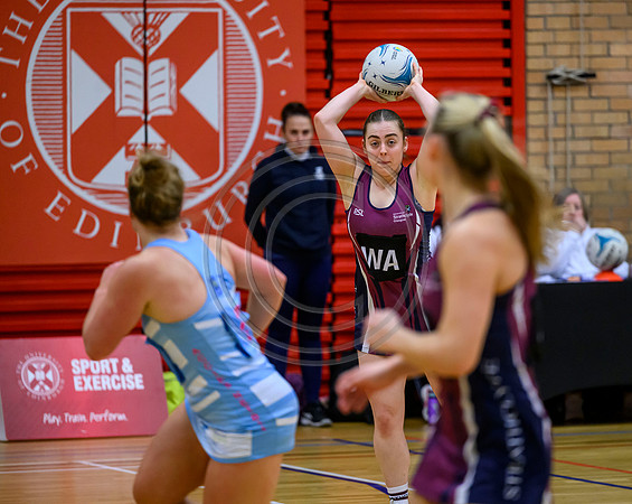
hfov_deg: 8.1
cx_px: 398
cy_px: 239
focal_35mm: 238
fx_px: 4440
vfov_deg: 6.5
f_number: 2.8
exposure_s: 1/1000
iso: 5000
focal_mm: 200
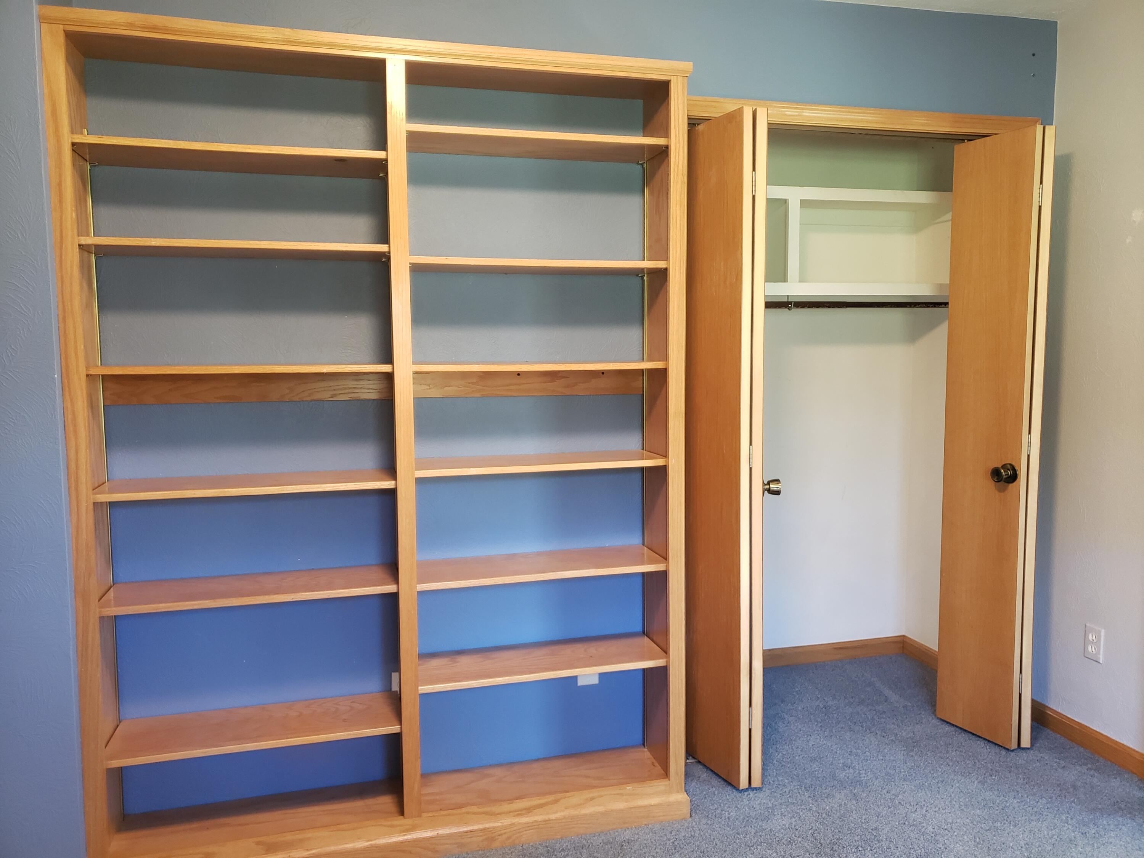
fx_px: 859
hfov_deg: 67.3
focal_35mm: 26
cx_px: 572
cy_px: 429
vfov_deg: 53.1
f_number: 1.5
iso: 250
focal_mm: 4.3
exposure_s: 1/30
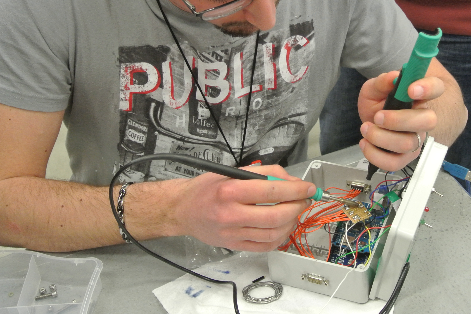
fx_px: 772
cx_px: 319
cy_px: 110
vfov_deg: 22.9
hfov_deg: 33.6
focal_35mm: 59
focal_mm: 15.1
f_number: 4.2
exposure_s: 1/60
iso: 560
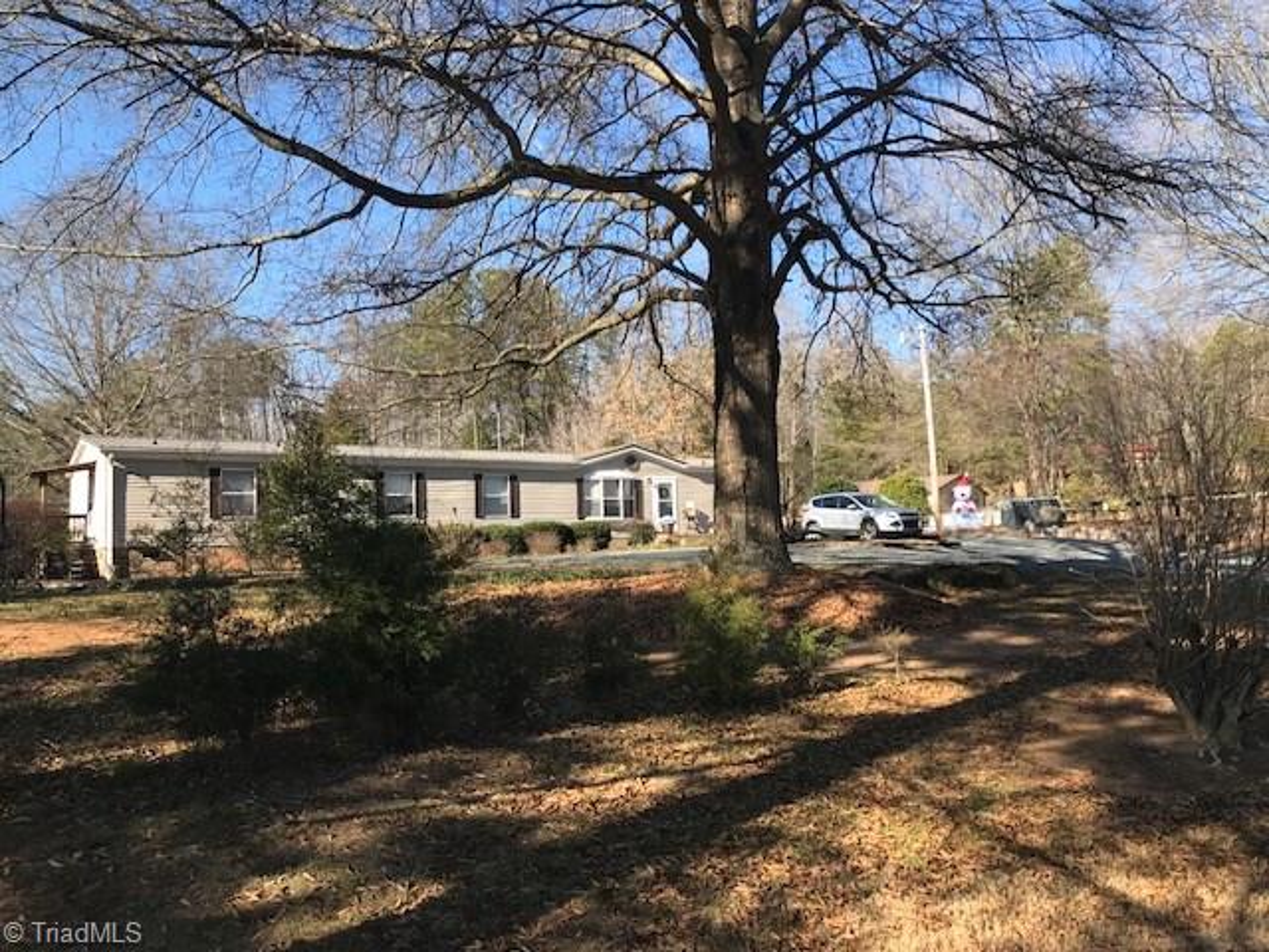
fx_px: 1026
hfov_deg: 63.4
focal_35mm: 28
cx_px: 634
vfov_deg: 49.7
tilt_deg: +6.6
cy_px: 476
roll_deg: +1.7
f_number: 1.8
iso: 20
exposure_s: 1/879
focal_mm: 3.99
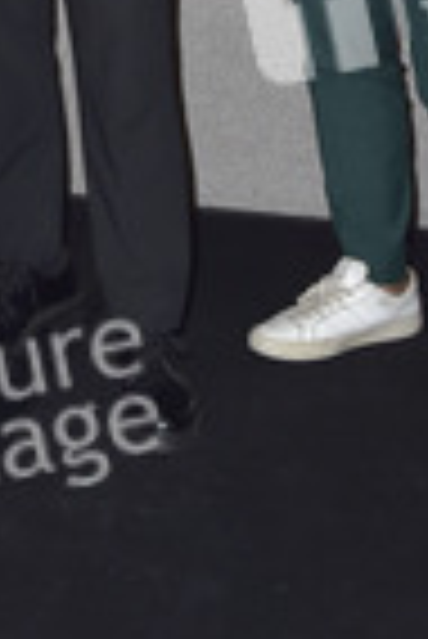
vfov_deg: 20.2
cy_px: -248
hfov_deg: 15.1
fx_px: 1601
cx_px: 61
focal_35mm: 90
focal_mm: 32
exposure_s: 1/250
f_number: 6.3
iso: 500
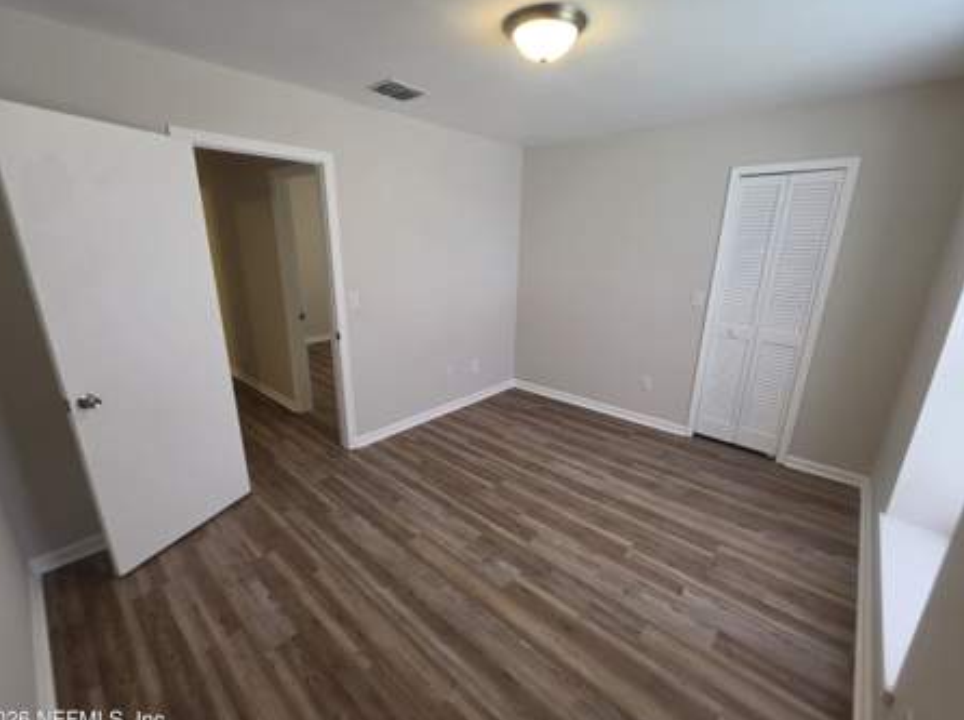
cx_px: 482
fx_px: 389
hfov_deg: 102.2
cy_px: 364
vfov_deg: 85.5
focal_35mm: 14
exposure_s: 1/120
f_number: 1.9
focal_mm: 2.2
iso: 160
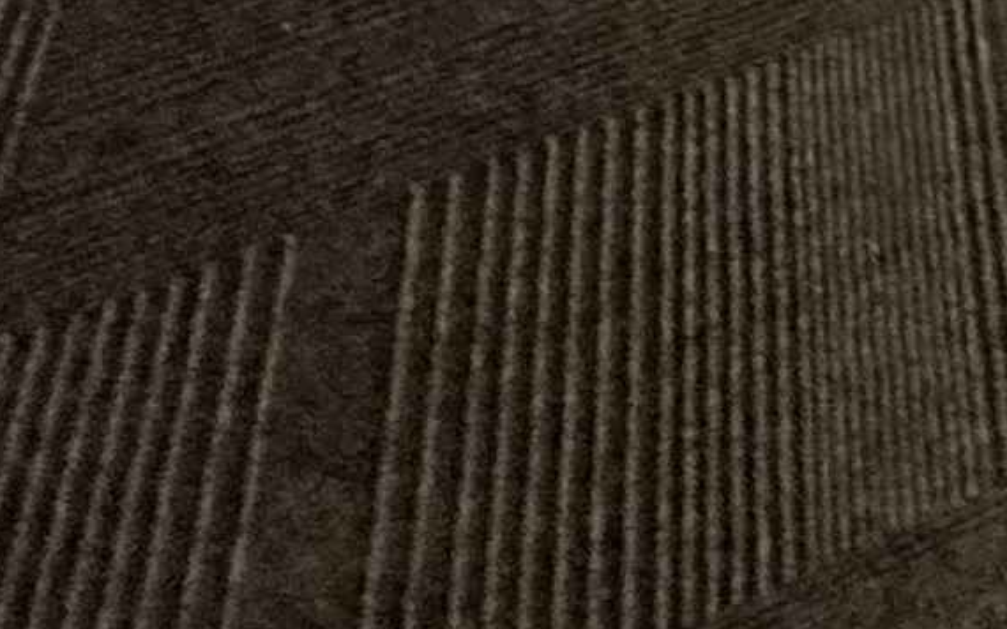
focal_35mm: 105
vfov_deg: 7.8
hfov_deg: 10.7
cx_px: 3198
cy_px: -1912
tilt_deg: -3.2
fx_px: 2881
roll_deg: -1.1
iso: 160
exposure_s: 1/50
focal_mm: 2.22
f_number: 2.2
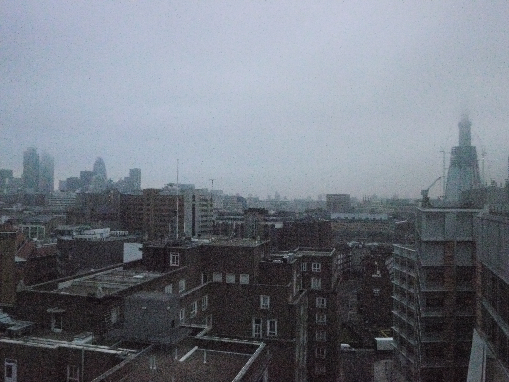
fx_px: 412
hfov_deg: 63.4
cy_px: 191
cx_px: 254
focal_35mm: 28
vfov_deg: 49.7
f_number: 9
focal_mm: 14
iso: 6400
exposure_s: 1/2000
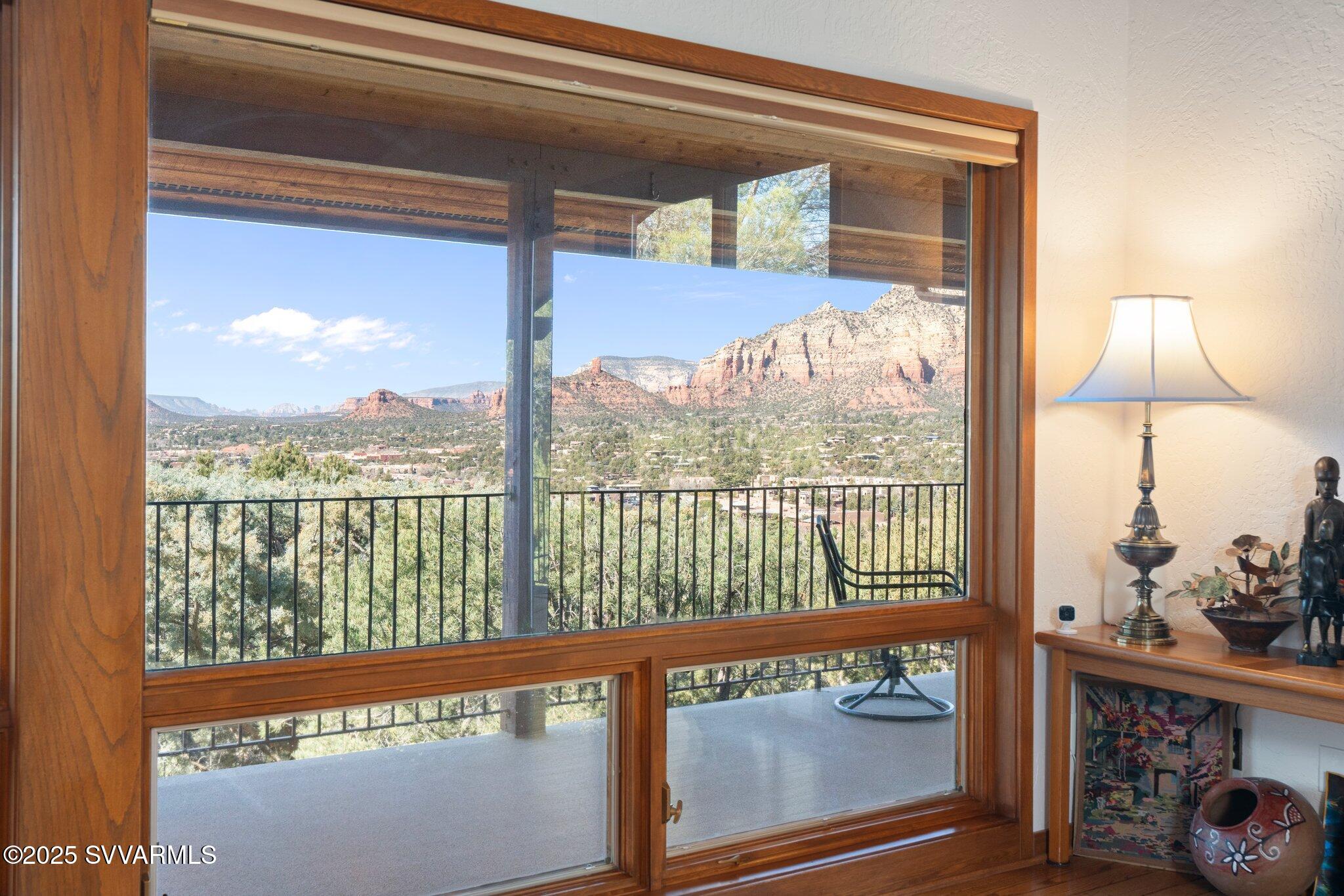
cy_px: 448
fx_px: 1306
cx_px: 672
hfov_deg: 54.4
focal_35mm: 35
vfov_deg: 37.8
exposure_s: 1/30
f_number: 8
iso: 1000
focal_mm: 35
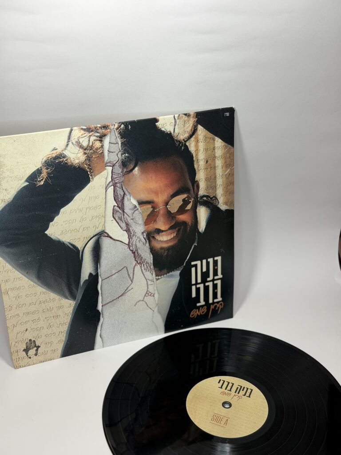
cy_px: 228
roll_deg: -0.9
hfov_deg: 30.3
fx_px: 630
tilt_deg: -30.2
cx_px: 170
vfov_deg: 39.7
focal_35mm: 48
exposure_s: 1/100
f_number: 1.78
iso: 64
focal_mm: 6.76
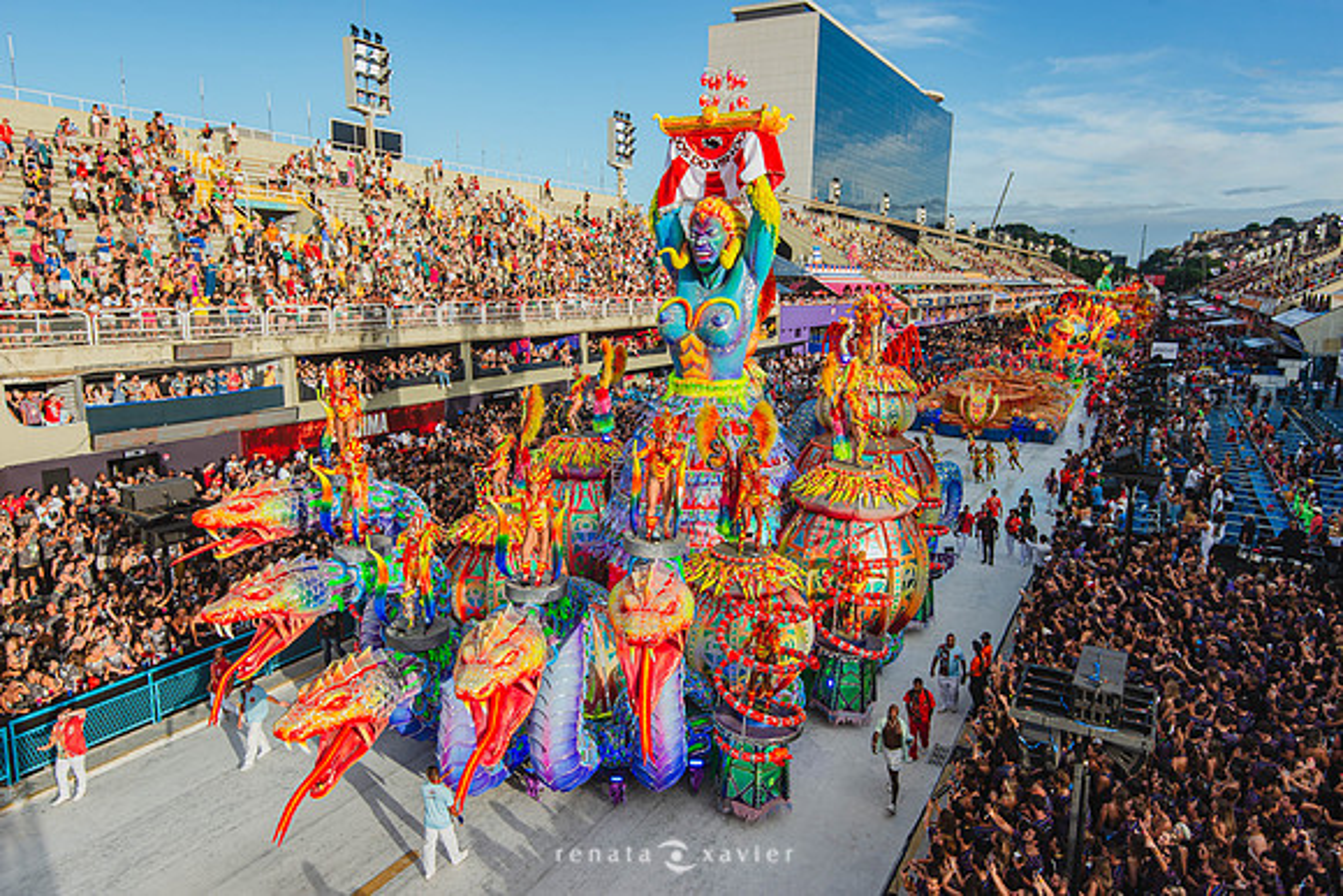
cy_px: 448
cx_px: 672
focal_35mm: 24
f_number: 4
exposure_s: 1/1000
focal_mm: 24
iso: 200
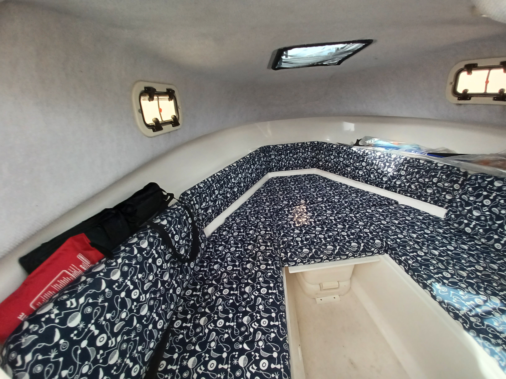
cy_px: 190
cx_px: 253
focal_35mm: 13
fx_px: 190
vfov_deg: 89.9
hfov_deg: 106.2
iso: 80
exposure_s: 1/100
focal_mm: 1.42
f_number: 2.2
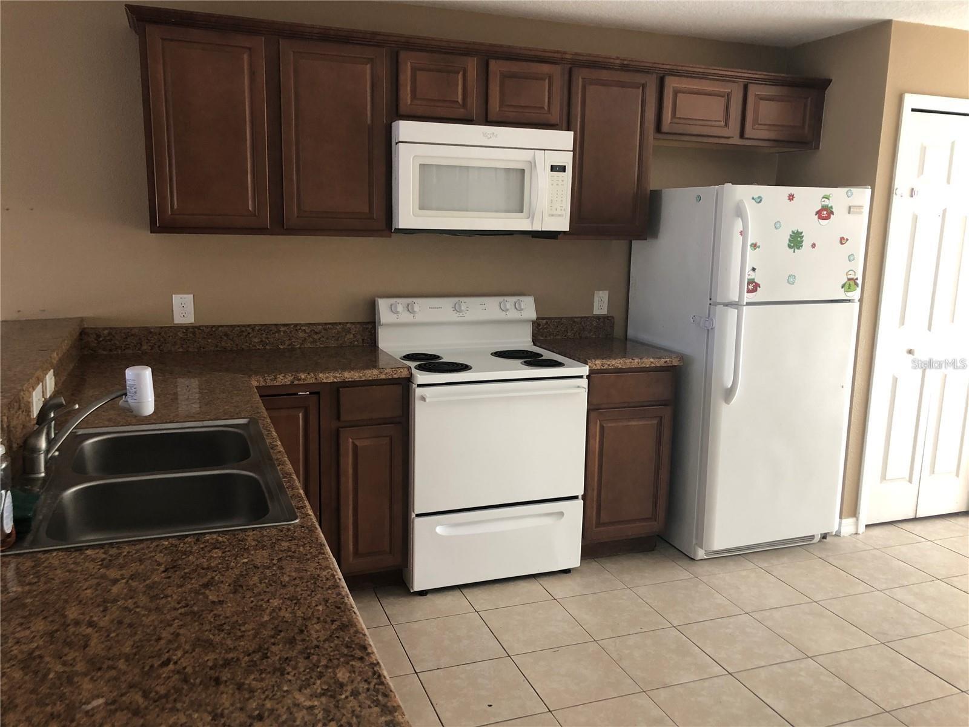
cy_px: 364
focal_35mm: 28
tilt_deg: -10.7
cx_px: 484
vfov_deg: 49.7
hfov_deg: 63.4
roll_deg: -0.5
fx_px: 784
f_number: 1.8
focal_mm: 3.99
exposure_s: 1/17
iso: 40
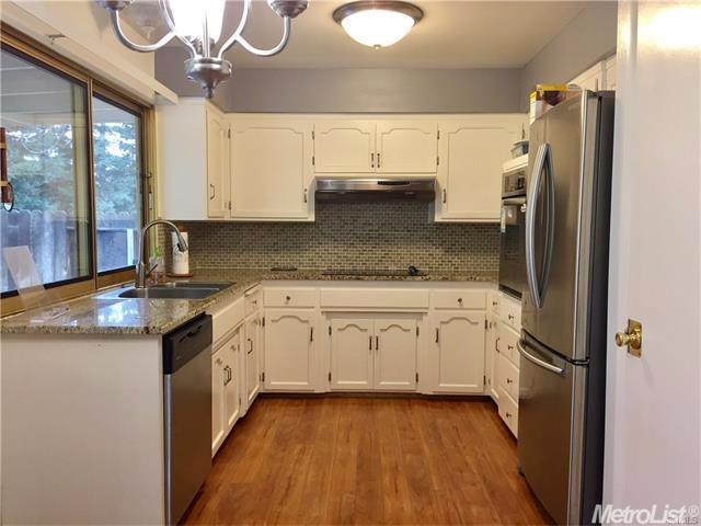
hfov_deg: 61.7
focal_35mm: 29
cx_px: 350
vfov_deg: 48.2
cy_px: 263
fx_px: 587
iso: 80
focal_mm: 4.15
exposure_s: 1/30
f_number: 2.2
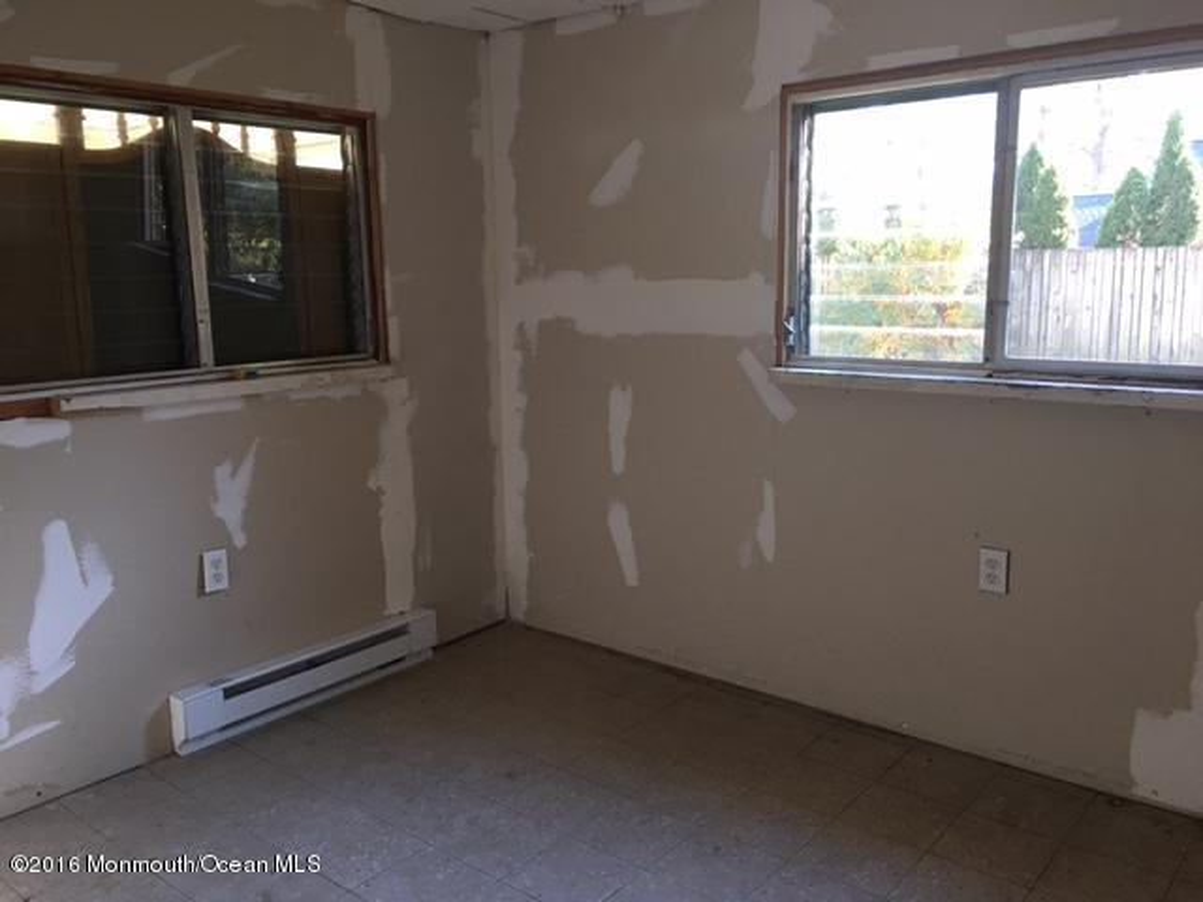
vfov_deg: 48.2
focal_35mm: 29
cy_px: 451
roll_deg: +1.3
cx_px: 602
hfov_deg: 61.7
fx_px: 1008
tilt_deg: -8.6
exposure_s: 1/30
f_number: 2.2
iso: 40
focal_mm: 4.15
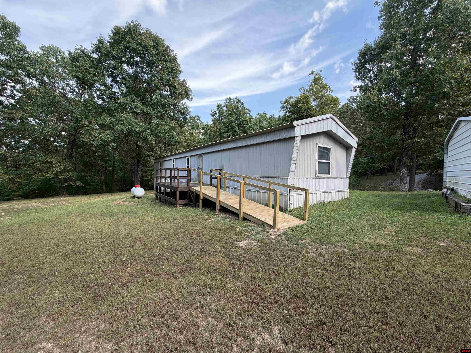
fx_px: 190
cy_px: 176
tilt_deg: -0.7
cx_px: 236
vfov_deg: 85.7
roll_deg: -0.7
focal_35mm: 14
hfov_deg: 102.1
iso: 50
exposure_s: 1/349
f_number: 2.2
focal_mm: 2.22
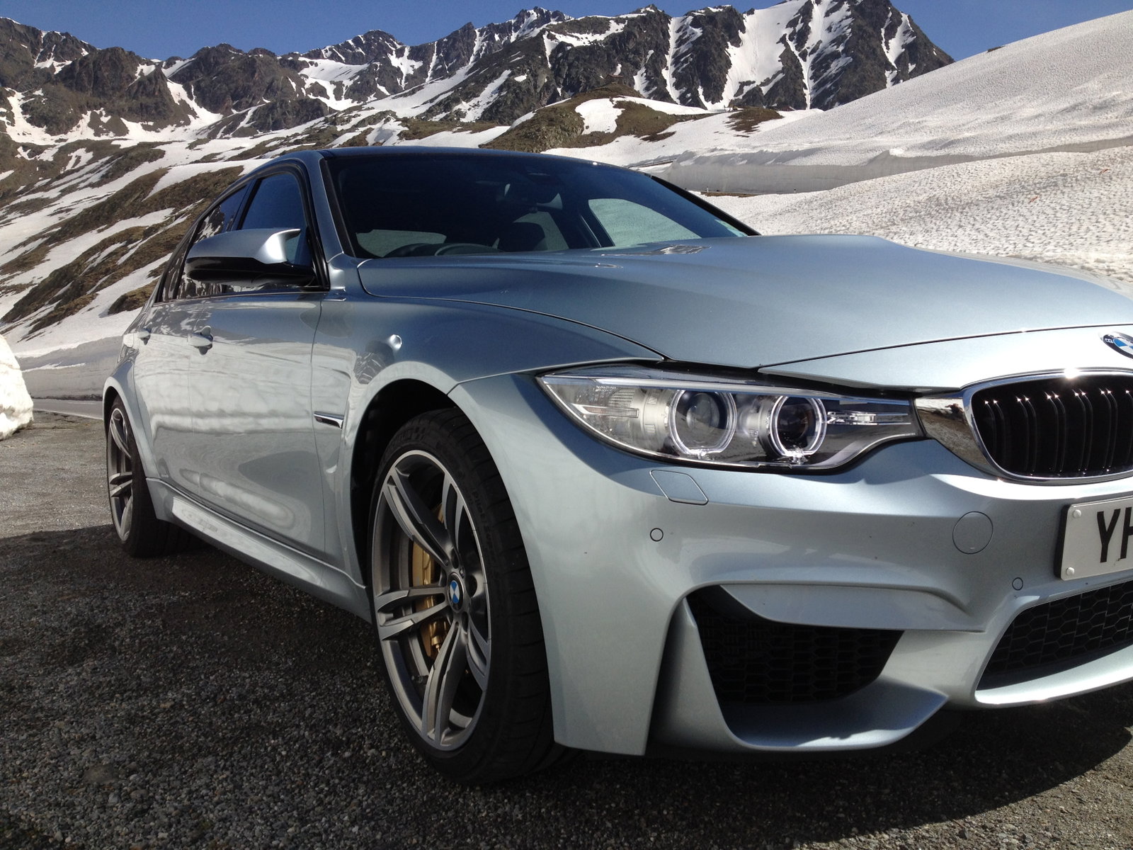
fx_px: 1146
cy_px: 425
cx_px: 566
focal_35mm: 35
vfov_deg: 40.7
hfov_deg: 52.6
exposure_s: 1/2632
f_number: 2.4
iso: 50
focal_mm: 4.28
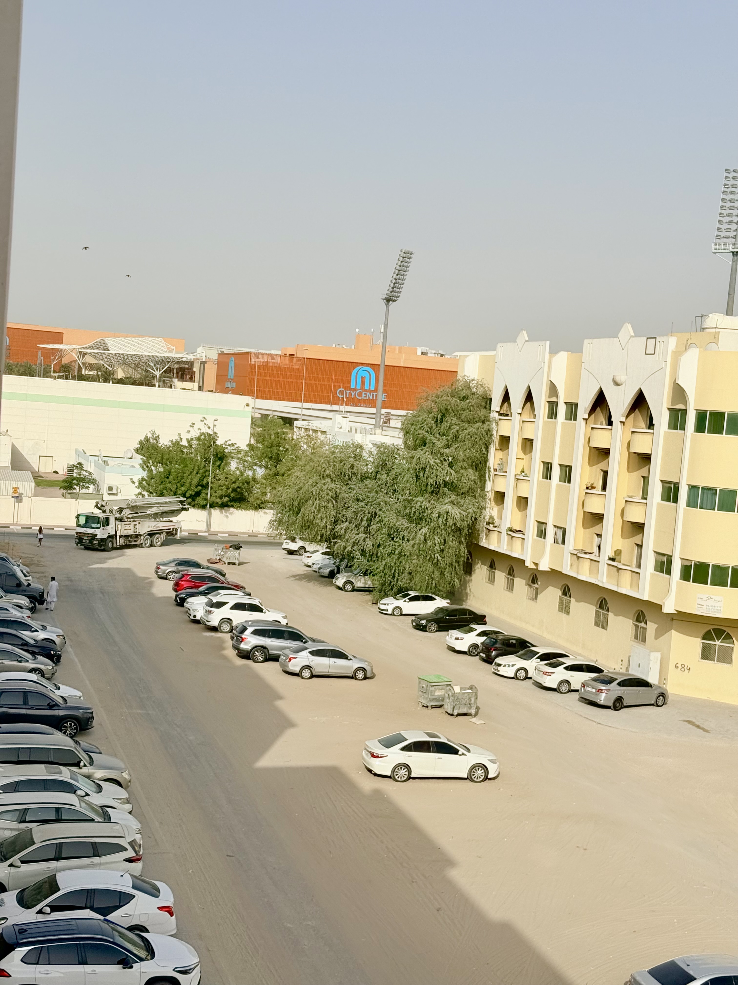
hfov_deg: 30.3
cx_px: 369
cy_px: 492
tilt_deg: -3.3
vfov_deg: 39.7
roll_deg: -4.8
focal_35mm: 48
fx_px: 1364
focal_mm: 6.76
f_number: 1.78
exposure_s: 1/8772
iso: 64
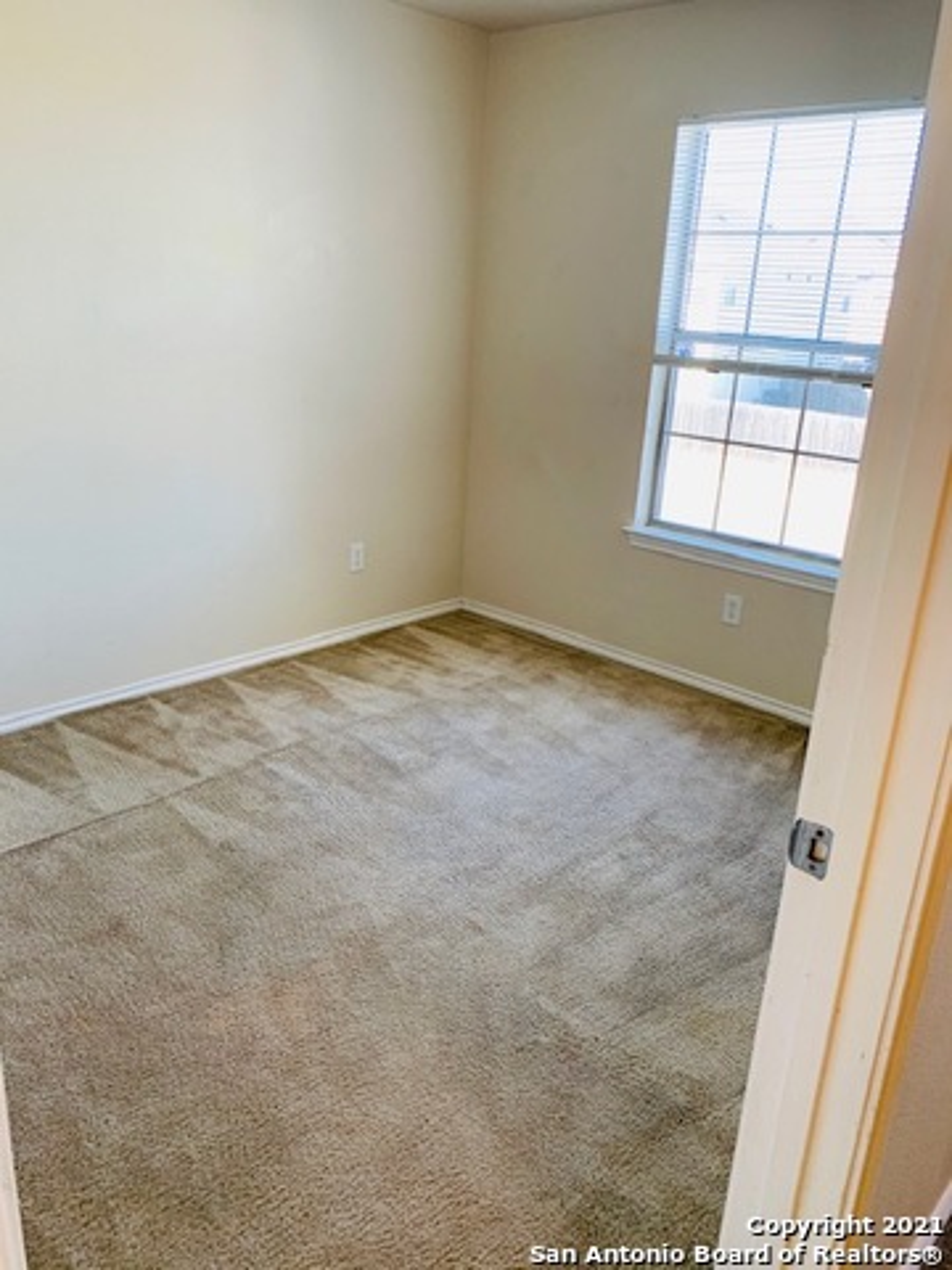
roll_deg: -4.2
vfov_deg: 67.3
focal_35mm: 26
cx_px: 476
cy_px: 635
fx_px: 953
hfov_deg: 53.1
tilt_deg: -19.5
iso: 80
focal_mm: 4.25
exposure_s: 1/60
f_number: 1.8
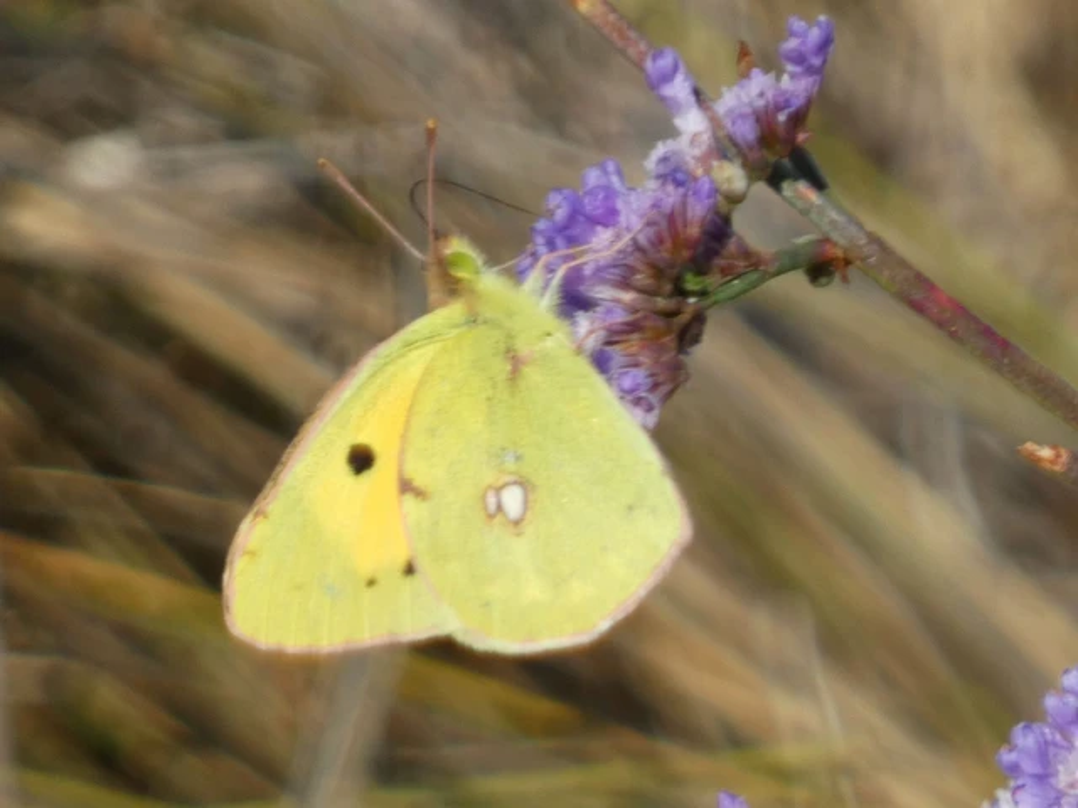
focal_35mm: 1152
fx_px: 35875
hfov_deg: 1.7
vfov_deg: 1.3
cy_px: 404
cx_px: 539
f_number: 5.8
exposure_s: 1/320
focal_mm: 206.4
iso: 100
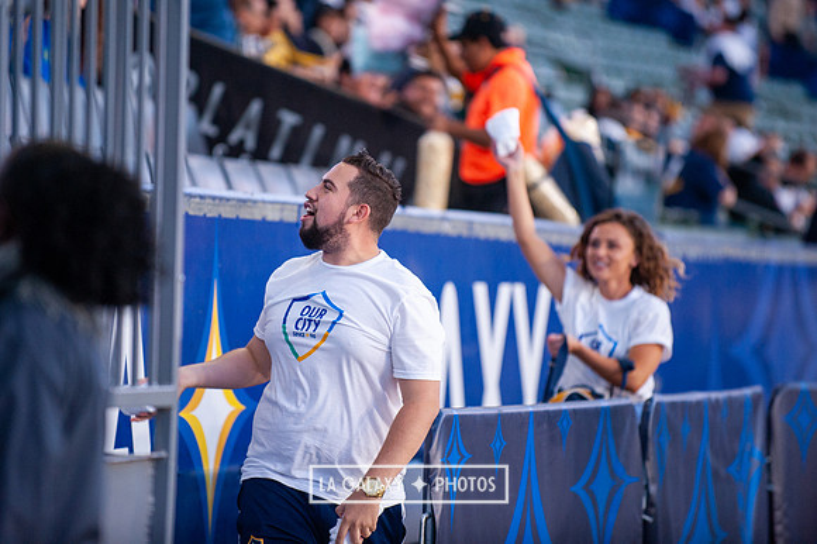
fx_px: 4994
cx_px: 368
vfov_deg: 6.2
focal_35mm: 220
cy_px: 245
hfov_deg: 9.4
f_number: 2.8
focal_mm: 200
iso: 1600
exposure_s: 1/640
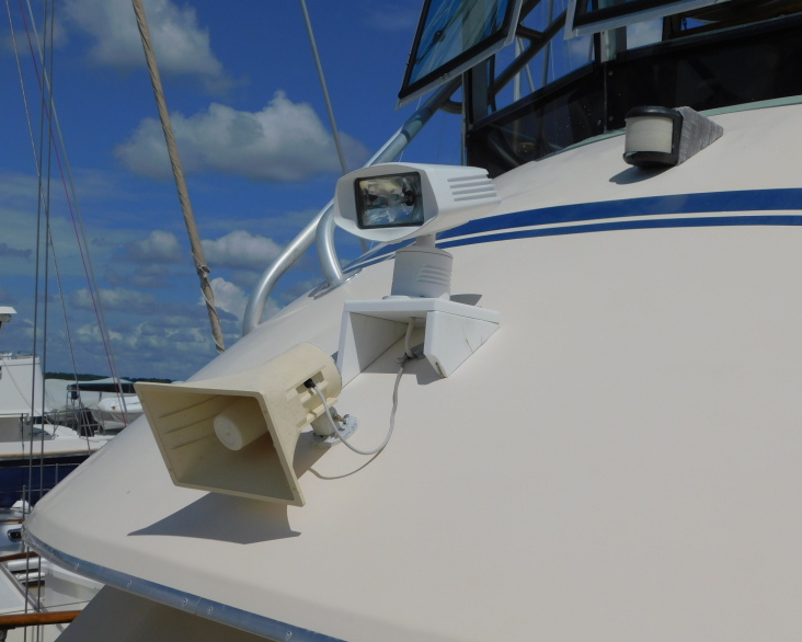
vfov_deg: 31.5
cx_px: 379
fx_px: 1140
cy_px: 317
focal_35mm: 48
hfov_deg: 38.8
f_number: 7.4
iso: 125
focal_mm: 8
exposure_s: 1/1500
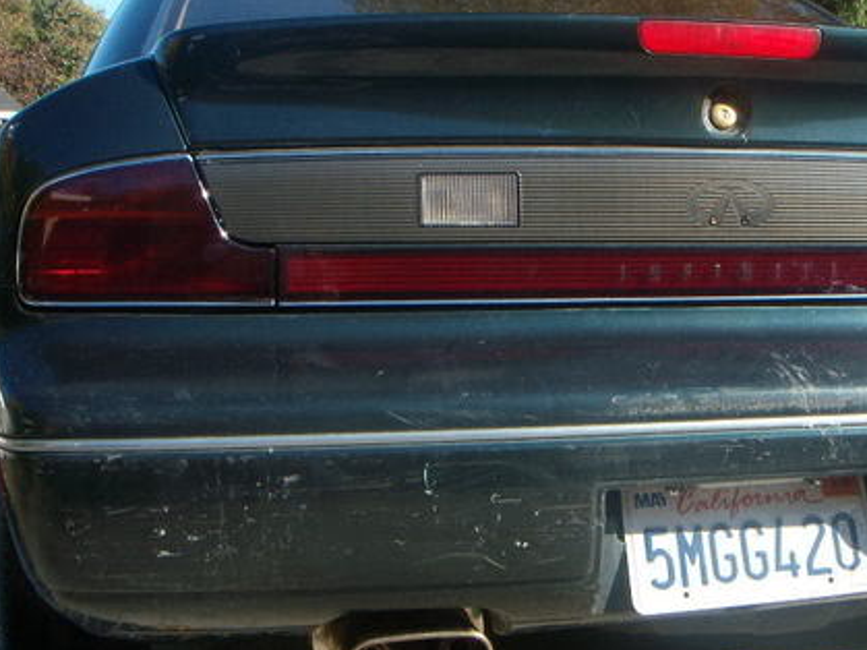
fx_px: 1452
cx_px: 621
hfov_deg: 32.8
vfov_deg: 25.2
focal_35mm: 58
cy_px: 311
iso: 64
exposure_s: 1/189
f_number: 5.7
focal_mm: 6.4
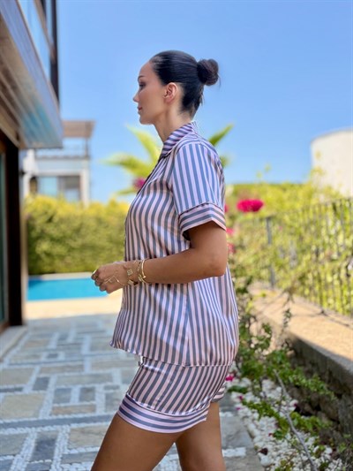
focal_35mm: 30
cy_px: 236
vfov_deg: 60.0
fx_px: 408
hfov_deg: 46.8
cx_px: 176
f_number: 1.9
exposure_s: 1/826
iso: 32
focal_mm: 2.71
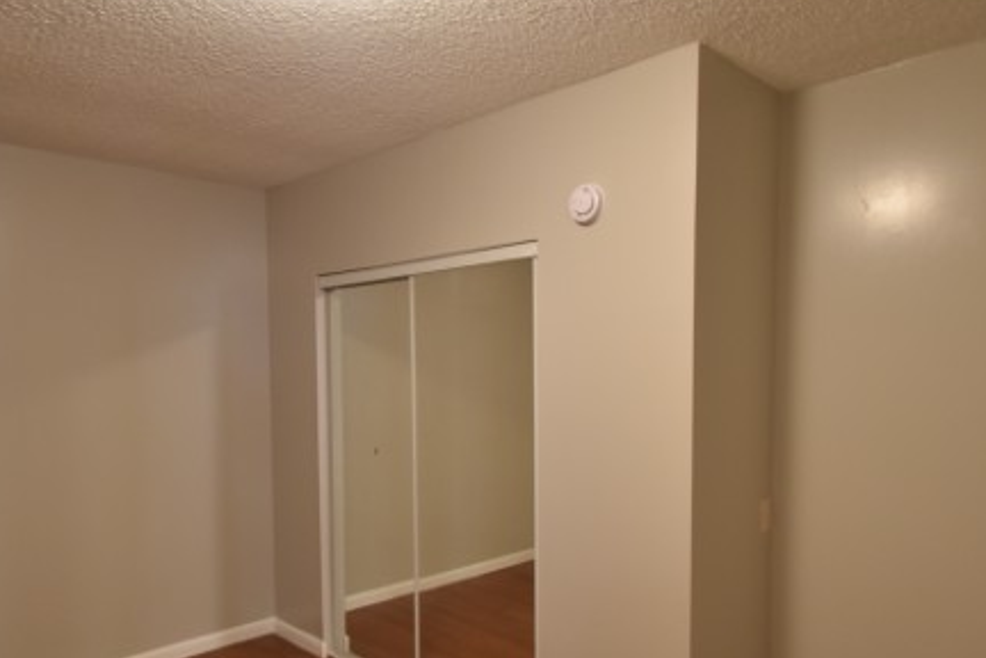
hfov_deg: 71.5
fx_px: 685
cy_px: 404
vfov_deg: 50.8
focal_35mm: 25
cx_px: 484
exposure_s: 1/10
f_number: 3.5
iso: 800
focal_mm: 10
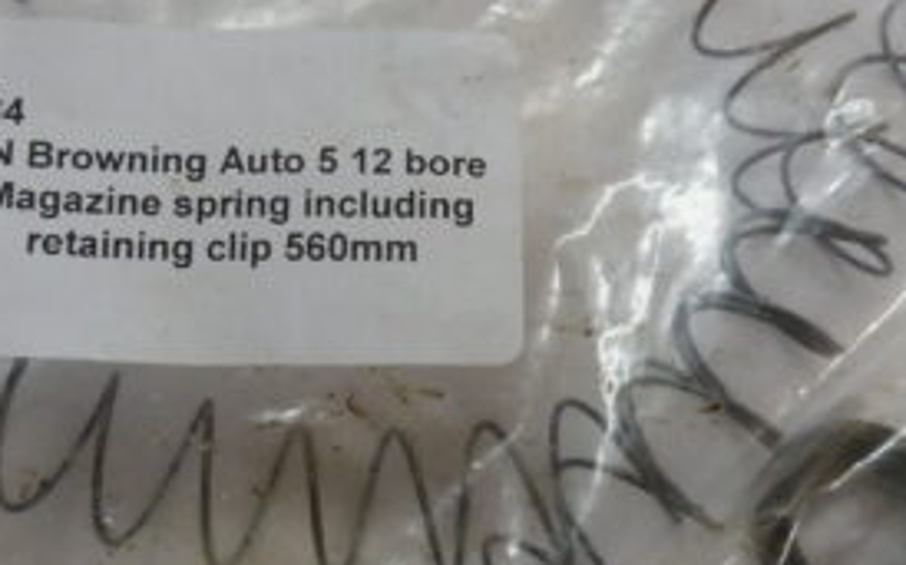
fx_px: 1432
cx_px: 446
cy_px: 317
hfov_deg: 35.1
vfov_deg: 22.3
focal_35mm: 58
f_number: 3.3
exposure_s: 1/30
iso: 200
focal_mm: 4.1
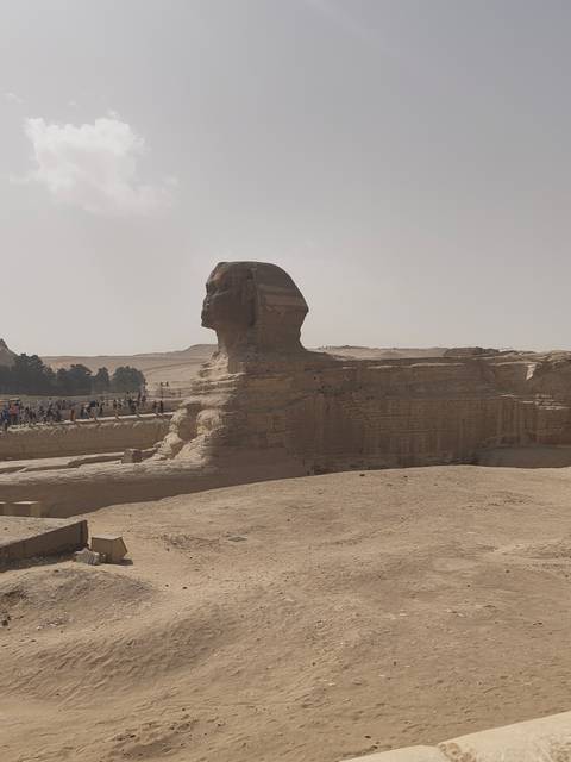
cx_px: 286
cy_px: 381
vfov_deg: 56.8
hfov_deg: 44.2
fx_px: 704
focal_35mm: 32
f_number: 1.88
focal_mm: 5.56
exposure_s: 1/1576
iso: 50
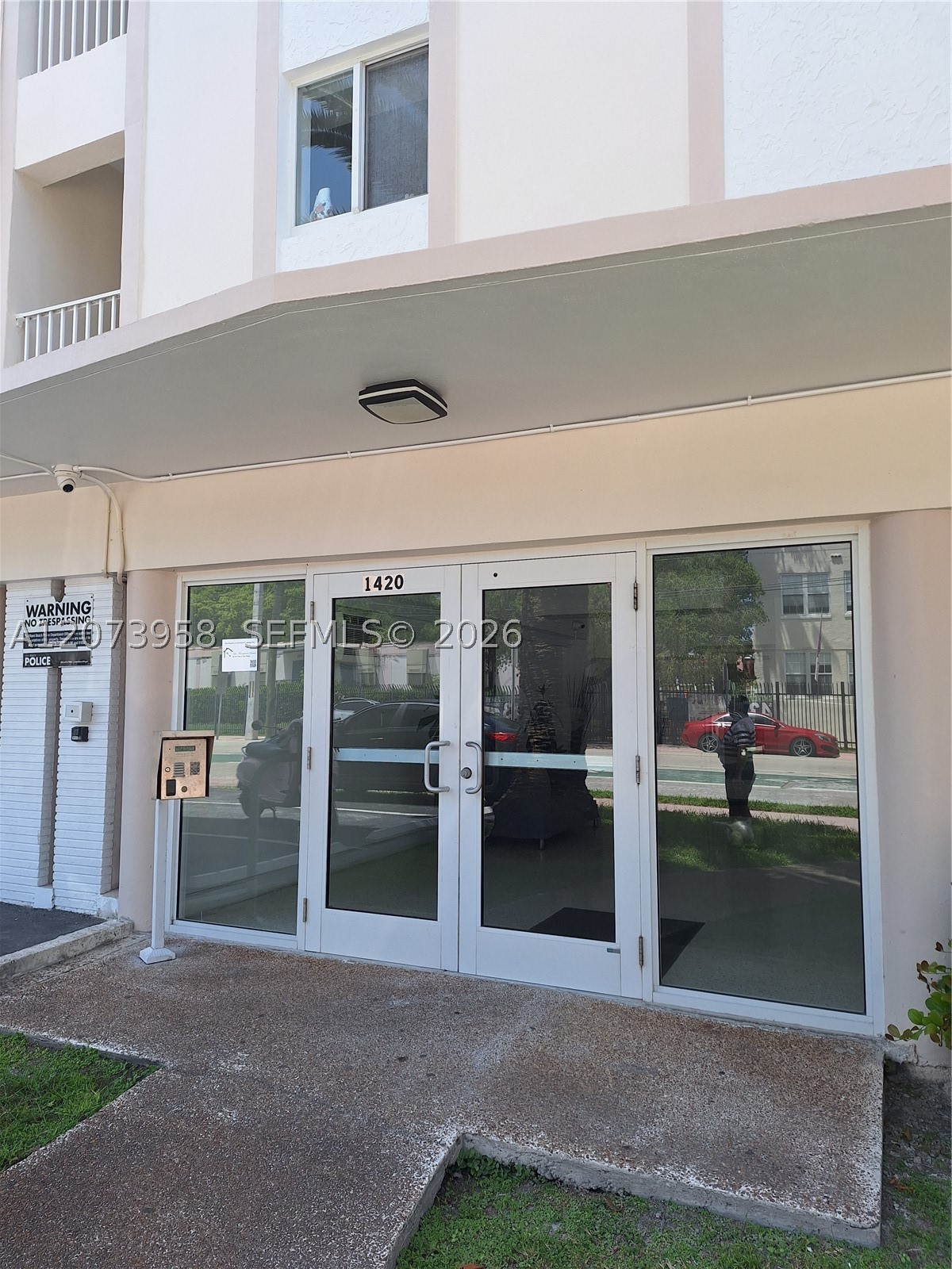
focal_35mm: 23
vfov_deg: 73.9
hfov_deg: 58.9
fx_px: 843
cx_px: 476
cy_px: 634
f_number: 1.8
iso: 40
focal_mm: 5.54
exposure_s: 1/569
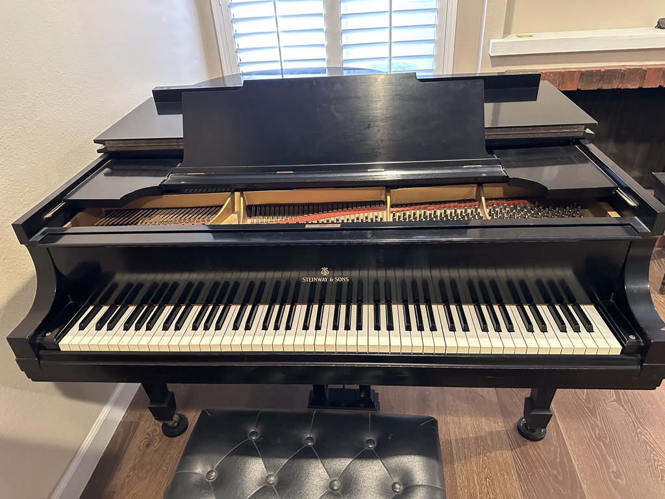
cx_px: 332
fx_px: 461
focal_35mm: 24
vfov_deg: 56.8
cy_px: 250
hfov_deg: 71.6
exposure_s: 1/60
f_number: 1.78
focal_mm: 6.86
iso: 800
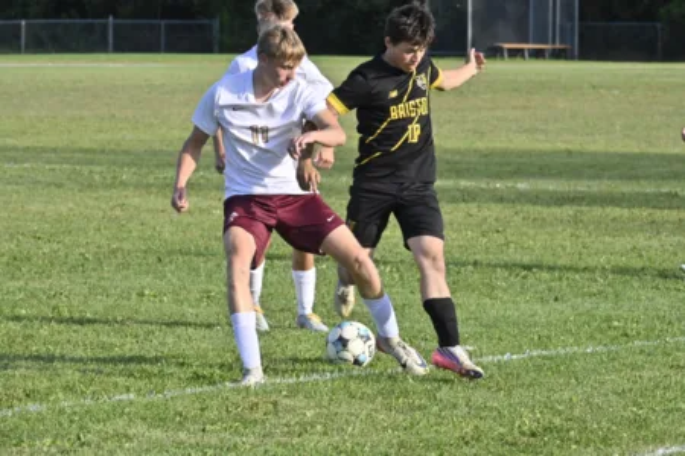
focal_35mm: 245
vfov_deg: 5.6
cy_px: 228
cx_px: 342
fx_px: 4661
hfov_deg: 8.4
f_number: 16
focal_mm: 245
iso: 2500
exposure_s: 1/1250
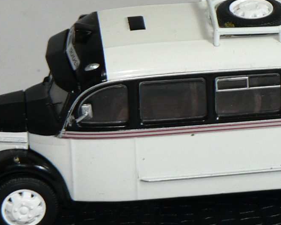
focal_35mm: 257
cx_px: 273
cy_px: 62
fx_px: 2138
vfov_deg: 6.0
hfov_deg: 7.5
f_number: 3.2
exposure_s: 1/60
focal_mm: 11.4
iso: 80
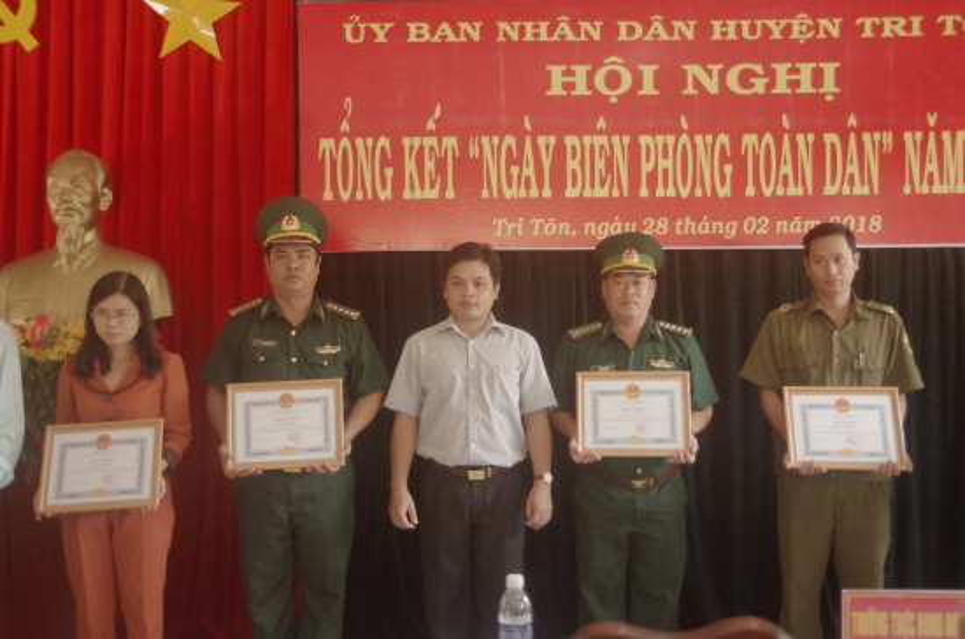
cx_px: 482
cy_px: 320
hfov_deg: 46.5
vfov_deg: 31.7
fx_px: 1123
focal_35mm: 42
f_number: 4
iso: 1600
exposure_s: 1/160
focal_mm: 28
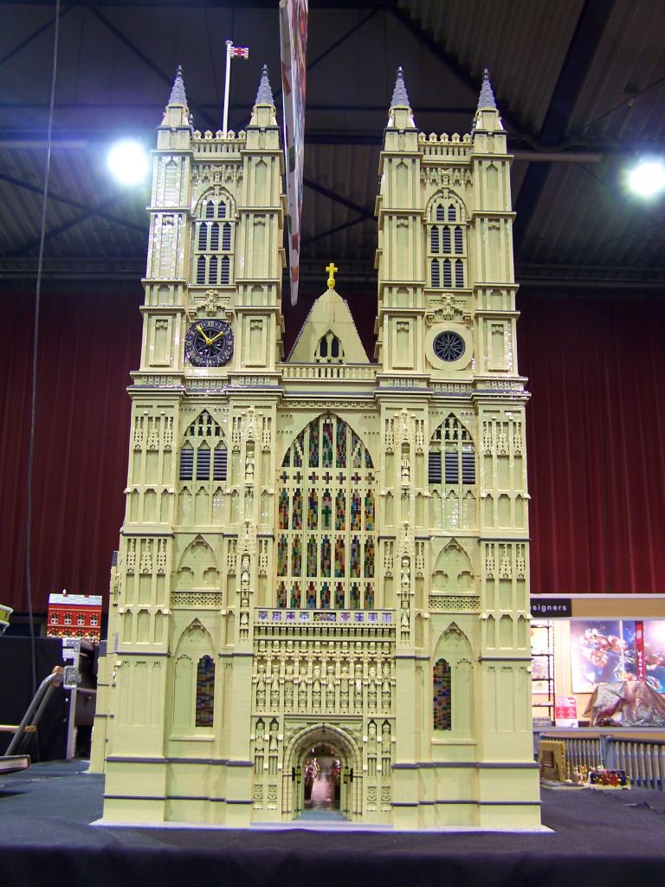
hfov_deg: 37.7
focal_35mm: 38
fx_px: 973
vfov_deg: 49.0
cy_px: 444
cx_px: 332
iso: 80
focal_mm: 6.3
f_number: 2.8
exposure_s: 1/2
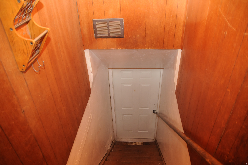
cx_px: 124
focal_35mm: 27
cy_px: 82
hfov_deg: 67.4
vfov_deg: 47.8
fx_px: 186
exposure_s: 1/60
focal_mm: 18
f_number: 3.5
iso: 800
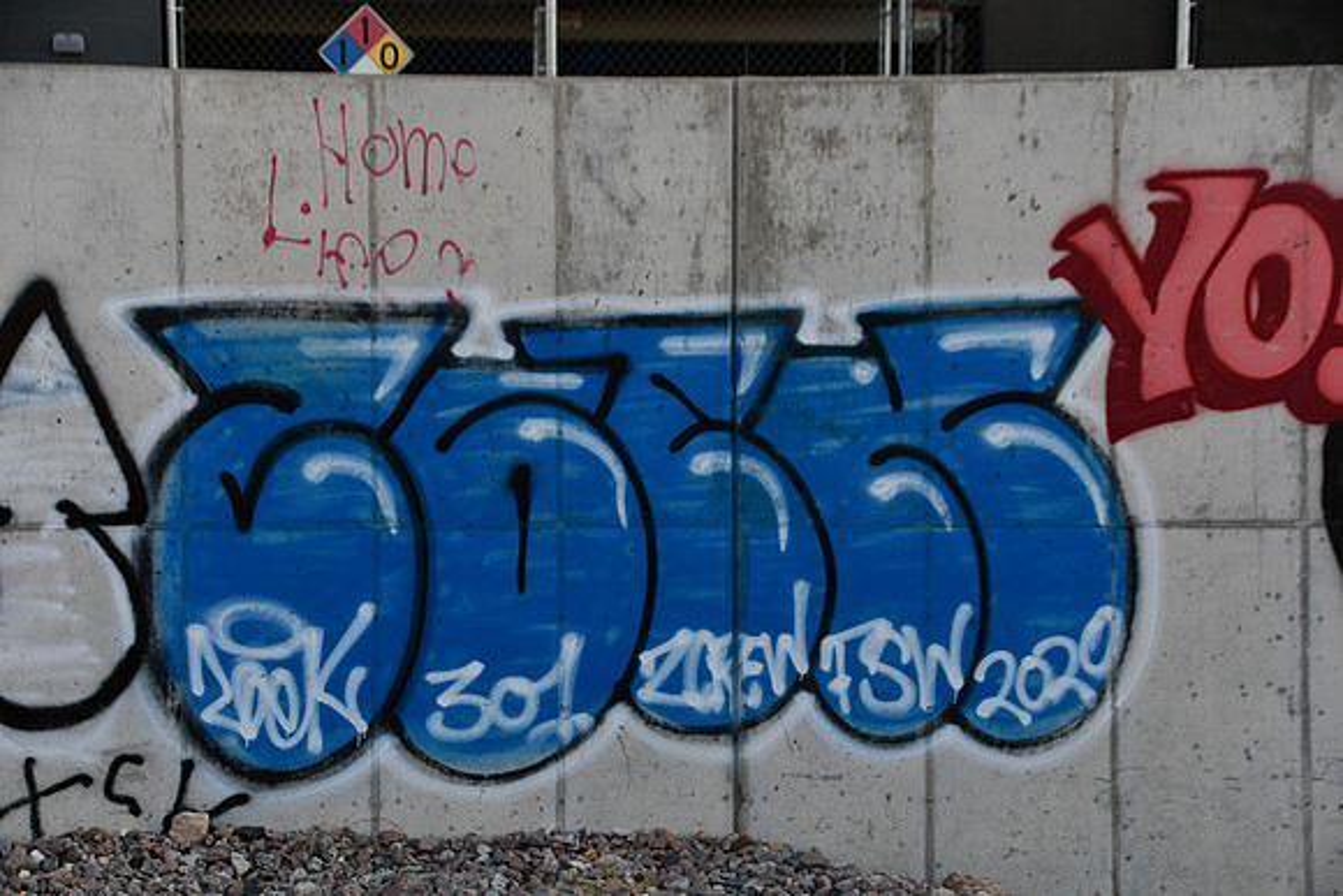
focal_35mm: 93
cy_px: 448
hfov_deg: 21.9
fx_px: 3470
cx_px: 672
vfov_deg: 14.7
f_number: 7.1
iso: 200
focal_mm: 62
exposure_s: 1/250
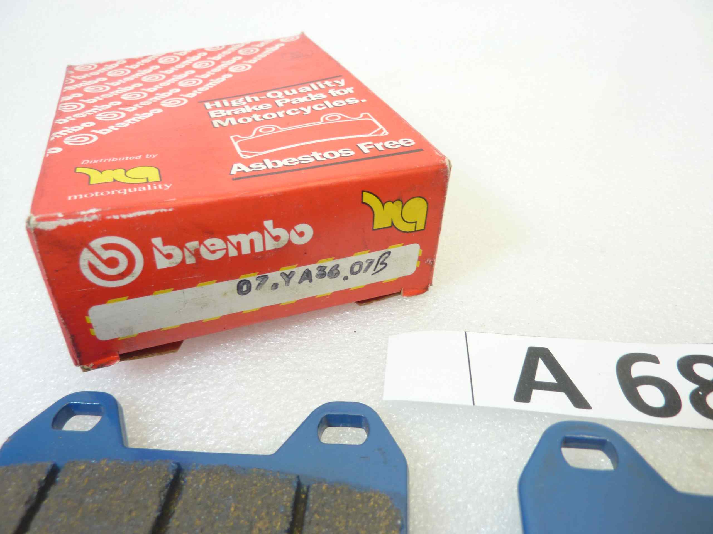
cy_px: 267
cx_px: 356
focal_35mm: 25
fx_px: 515
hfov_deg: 69.4
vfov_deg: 54.9
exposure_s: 1/25
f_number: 3.3
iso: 80
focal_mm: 4.1
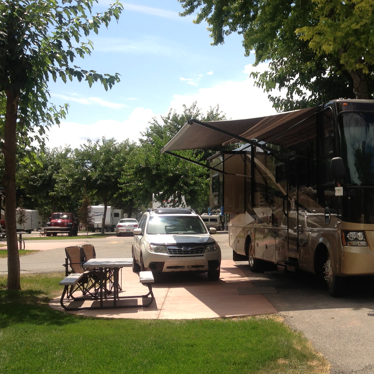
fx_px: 648
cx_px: 307
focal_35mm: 53
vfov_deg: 32.1
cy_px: 222
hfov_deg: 31.3
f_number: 2.4
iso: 50
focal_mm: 4.13
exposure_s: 1/1323
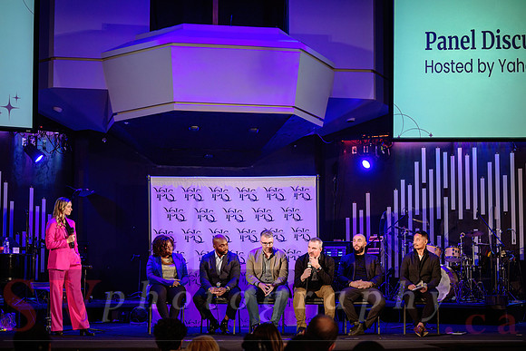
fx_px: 1023
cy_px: 176
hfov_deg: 28.8
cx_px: 263
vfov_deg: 19.5
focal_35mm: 70
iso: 1600
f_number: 4
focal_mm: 70
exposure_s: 1/160
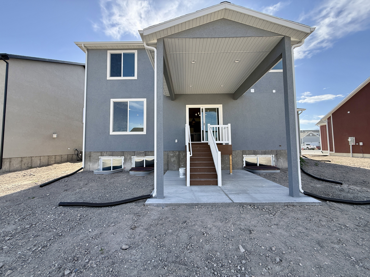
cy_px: 138
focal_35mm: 14
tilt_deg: +3.6
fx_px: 150
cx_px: 185
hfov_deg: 102.1
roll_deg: +0.9
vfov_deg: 85.7
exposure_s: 1/458
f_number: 2.2
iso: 50
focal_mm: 2.22
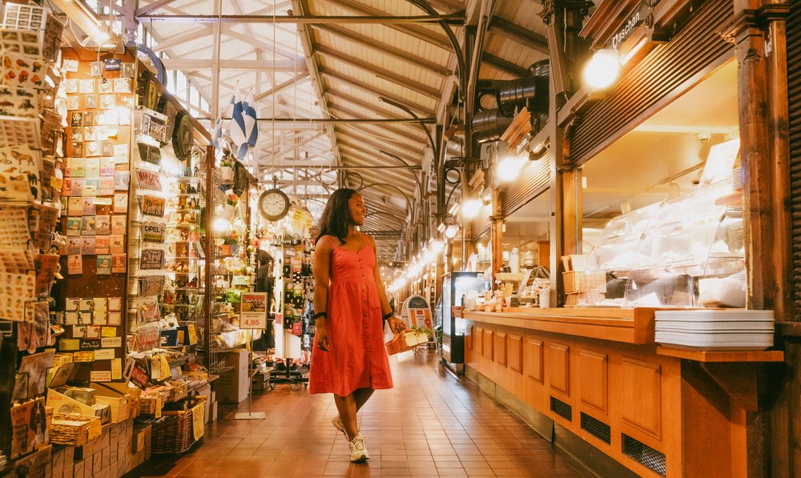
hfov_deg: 64.4
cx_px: 400
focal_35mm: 30
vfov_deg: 41.1
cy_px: 267
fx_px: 636
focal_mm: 28.6
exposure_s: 1/250
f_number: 2.8
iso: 3200
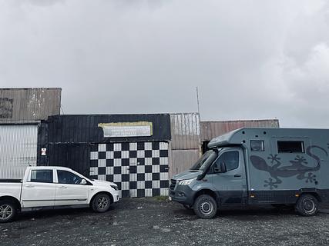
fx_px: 247
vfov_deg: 53.0
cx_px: 164
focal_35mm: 26
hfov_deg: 67.3
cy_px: 123
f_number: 1.6
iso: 32
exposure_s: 1/3509
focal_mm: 4.2
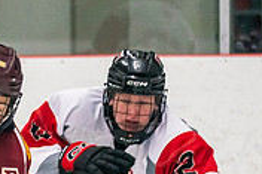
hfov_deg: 3.1
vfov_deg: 2.1
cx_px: -98
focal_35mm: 657
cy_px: 164
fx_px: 4777
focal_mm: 105
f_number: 2.8
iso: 2500
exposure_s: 1/640
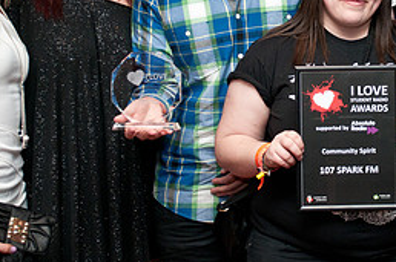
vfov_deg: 11.5
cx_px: 336
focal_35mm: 118
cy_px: 27
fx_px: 1297
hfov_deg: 17.2
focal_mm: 35
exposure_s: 1/125
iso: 800
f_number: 5
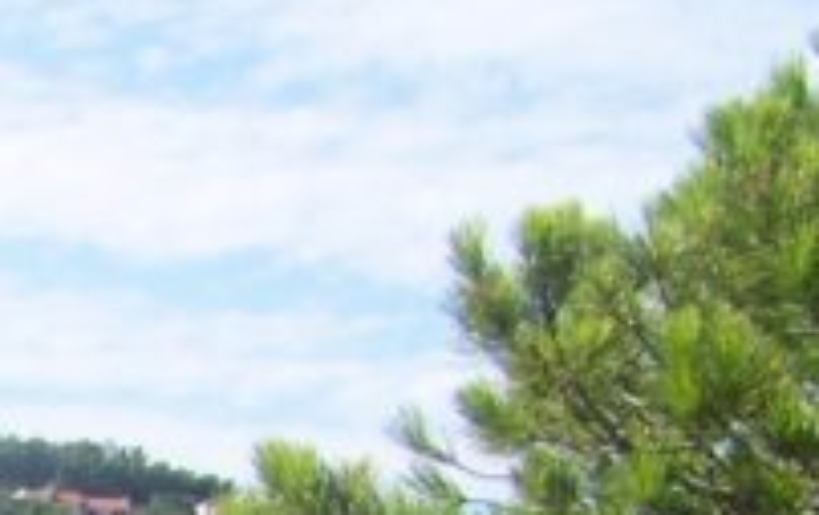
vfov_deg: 6.3
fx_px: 4449
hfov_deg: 9.5
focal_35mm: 199
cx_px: -1095
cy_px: 1310
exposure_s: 1/320
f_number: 4
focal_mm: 6.3
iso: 64
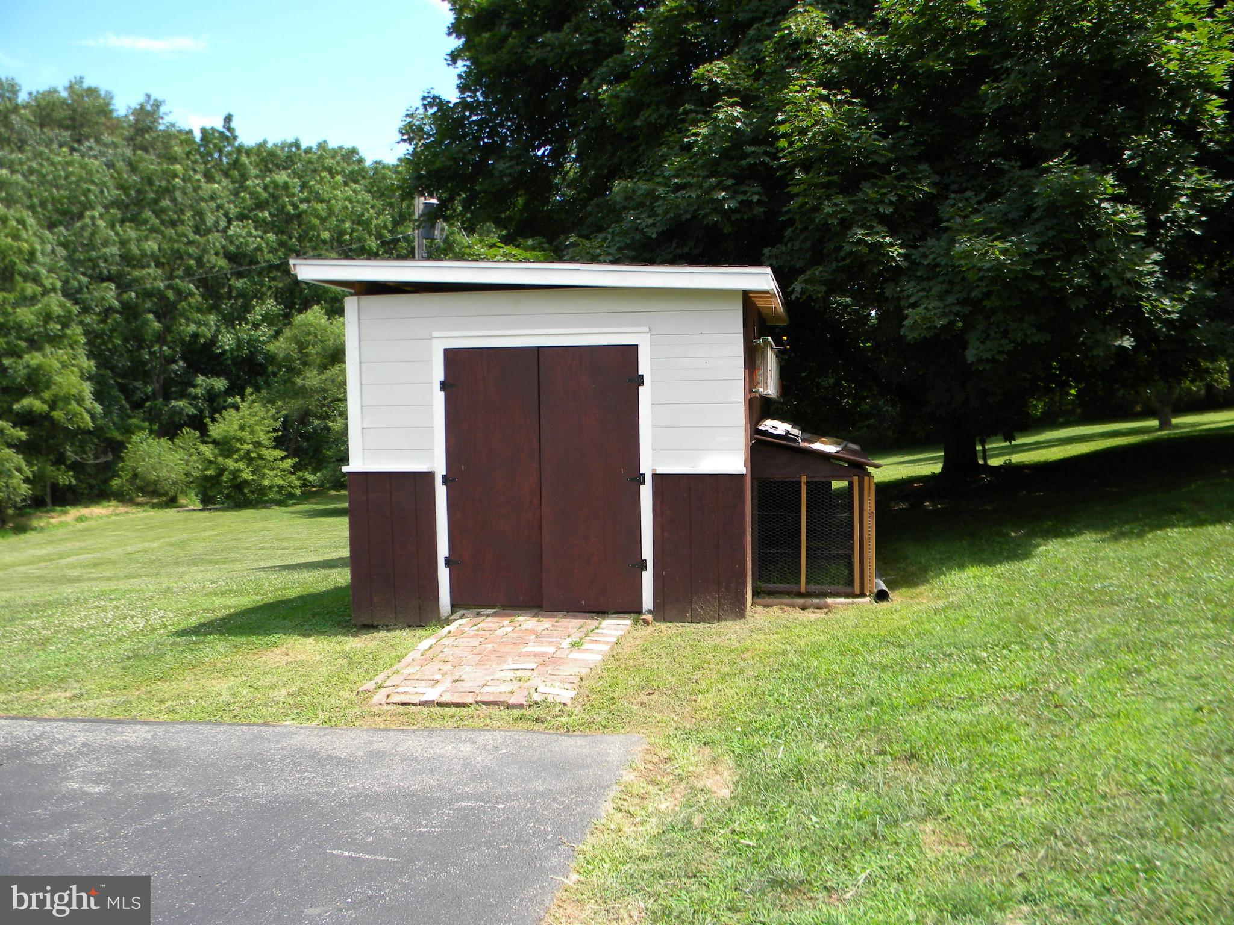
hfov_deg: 63.4
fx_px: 998
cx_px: 617
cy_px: 462
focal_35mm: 28
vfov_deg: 49.7
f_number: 3.5
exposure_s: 1/412
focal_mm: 5
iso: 80
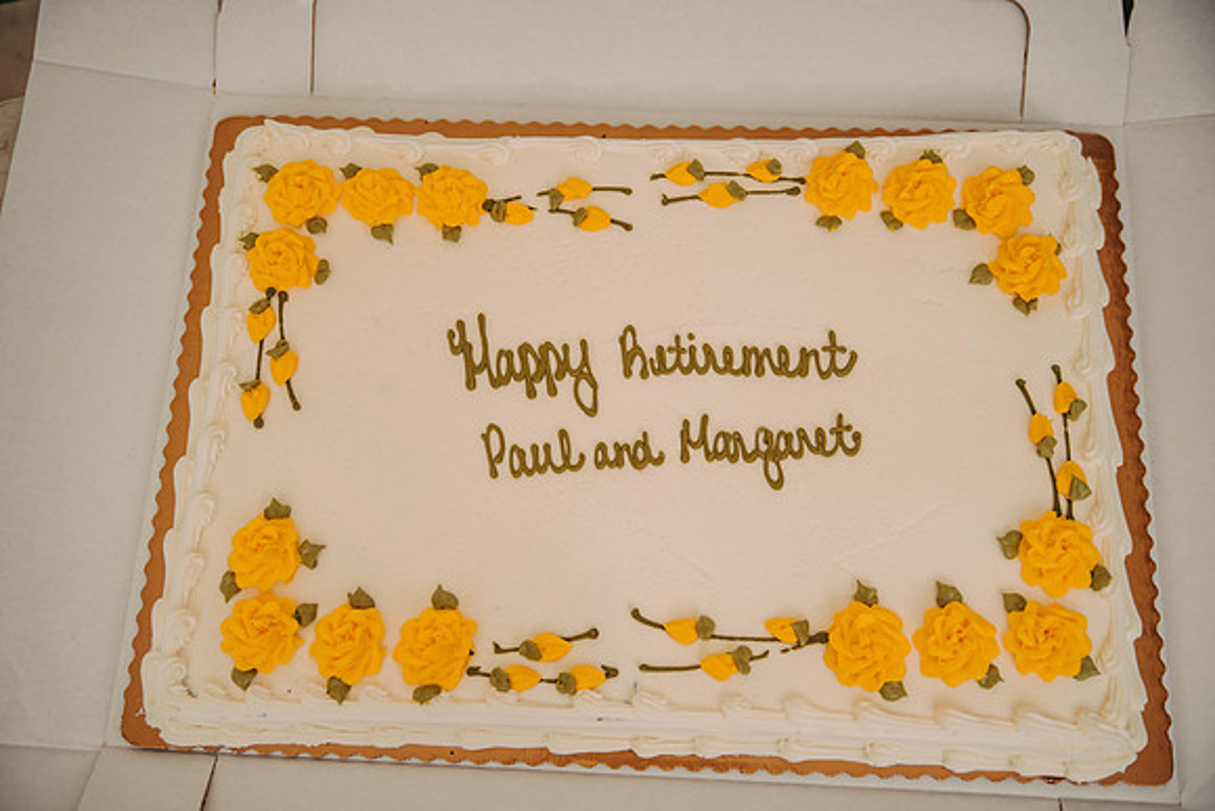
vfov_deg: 30.5
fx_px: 1485
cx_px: 608
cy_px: 406
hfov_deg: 44.5
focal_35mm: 44
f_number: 2.8
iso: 400
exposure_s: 1/4000
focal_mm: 44
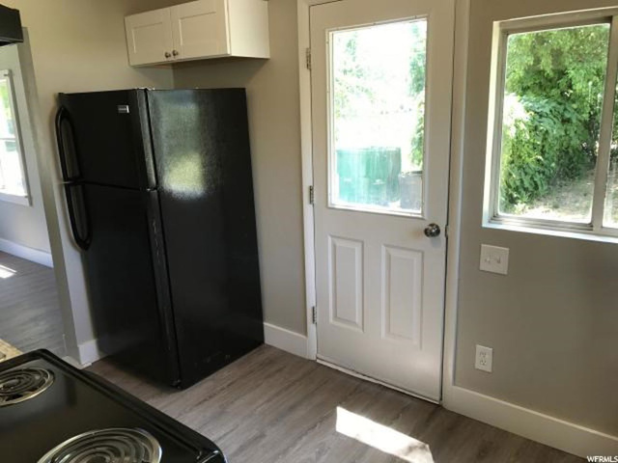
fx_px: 500
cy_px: 232
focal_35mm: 28
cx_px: 309
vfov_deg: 49.7
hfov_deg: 63.4
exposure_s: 1/40
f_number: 1.8
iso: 25
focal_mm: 3.99
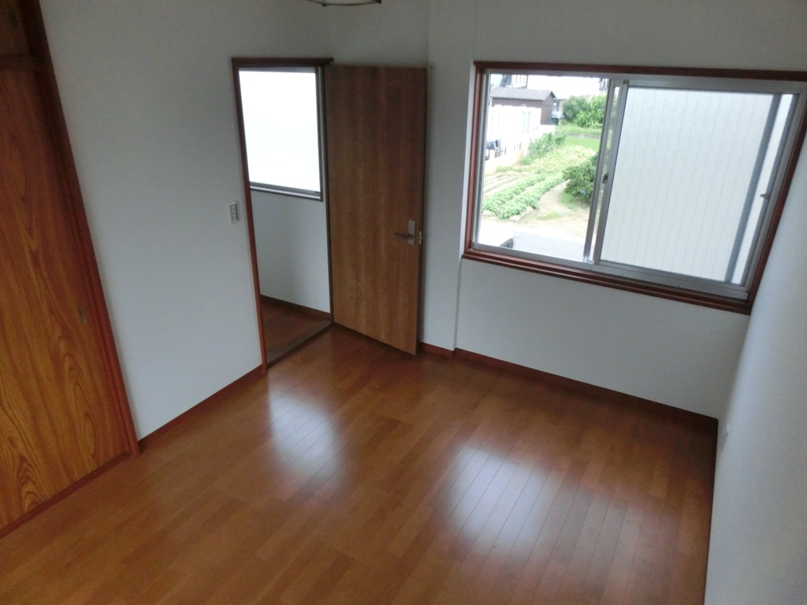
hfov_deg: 71.6
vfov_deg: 56.8
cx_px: 404
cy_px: 302
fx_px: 560
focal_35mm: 24
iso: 640
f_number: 3
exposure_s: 1/1000
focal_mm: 4.24
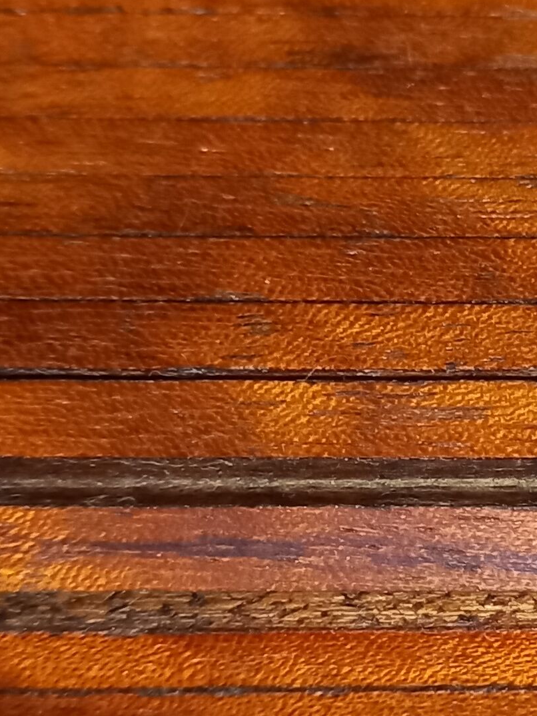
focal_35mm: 93
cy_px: 332
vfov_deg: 21.1
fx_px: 1924
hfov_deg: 15.7
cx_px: 464
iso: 400
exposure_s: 1/33.3
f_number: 2
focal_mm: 4.6
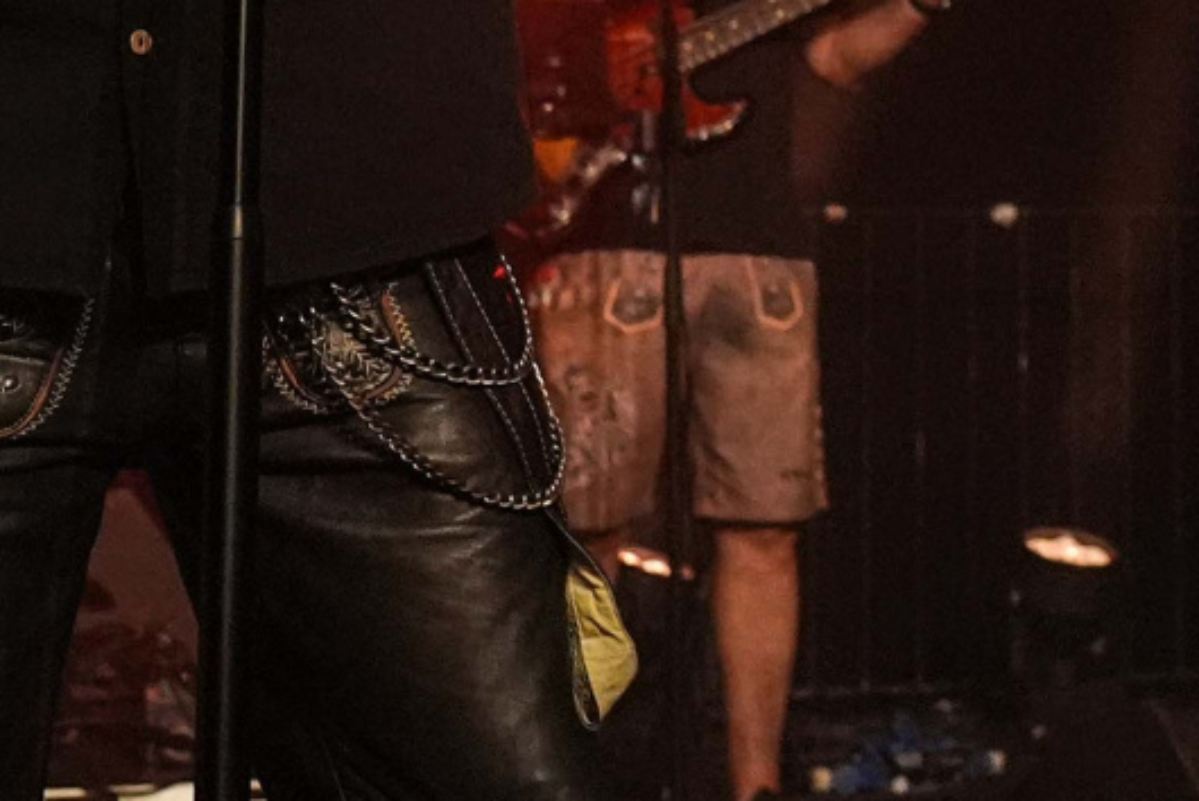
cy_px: -224
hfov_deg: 16.5
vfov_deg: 11.0
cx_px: 1164
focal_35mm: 122
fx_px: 4065
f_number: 4
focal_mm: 24
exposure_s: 1/500
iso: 5000
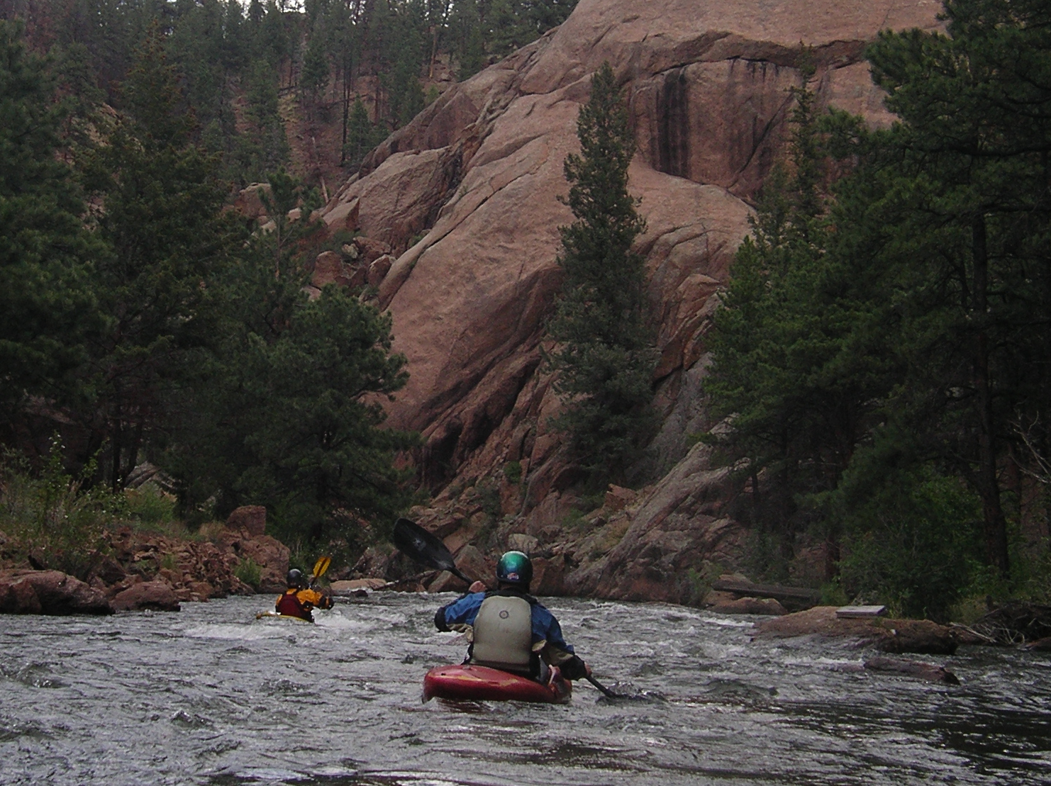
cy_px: 218
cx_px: 389
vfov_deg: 16.7
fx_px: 2670
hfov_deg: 22.2
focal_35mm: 88
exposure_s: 1/400
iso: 50
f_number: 3.3
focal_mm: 8.9
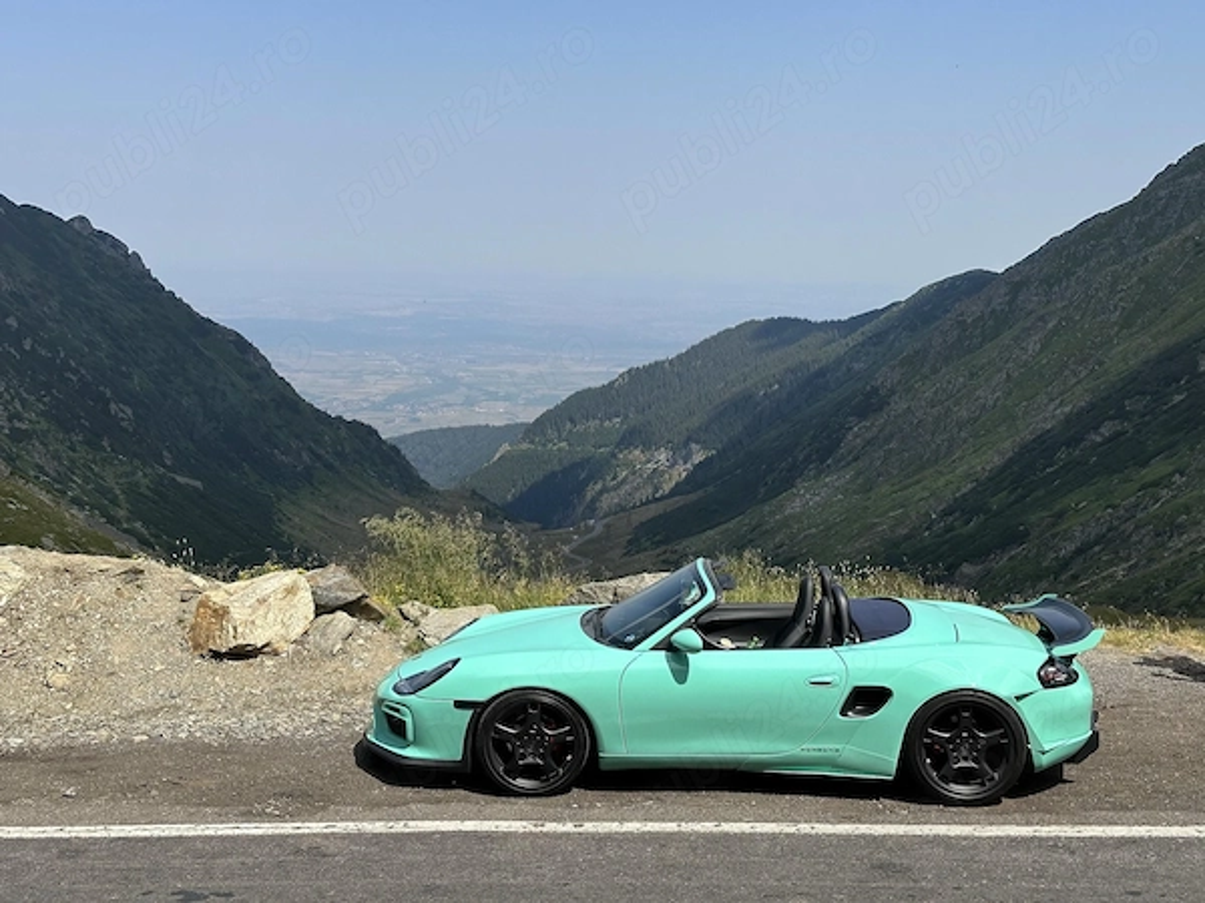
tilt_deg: -7.3
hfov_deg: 39.7
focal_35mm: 48
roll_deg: -1.7
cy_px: 452
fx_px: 1671
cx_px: 602
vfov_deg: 30.3
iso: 64
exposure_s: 1/3876
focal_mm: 6.86
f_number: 1.78
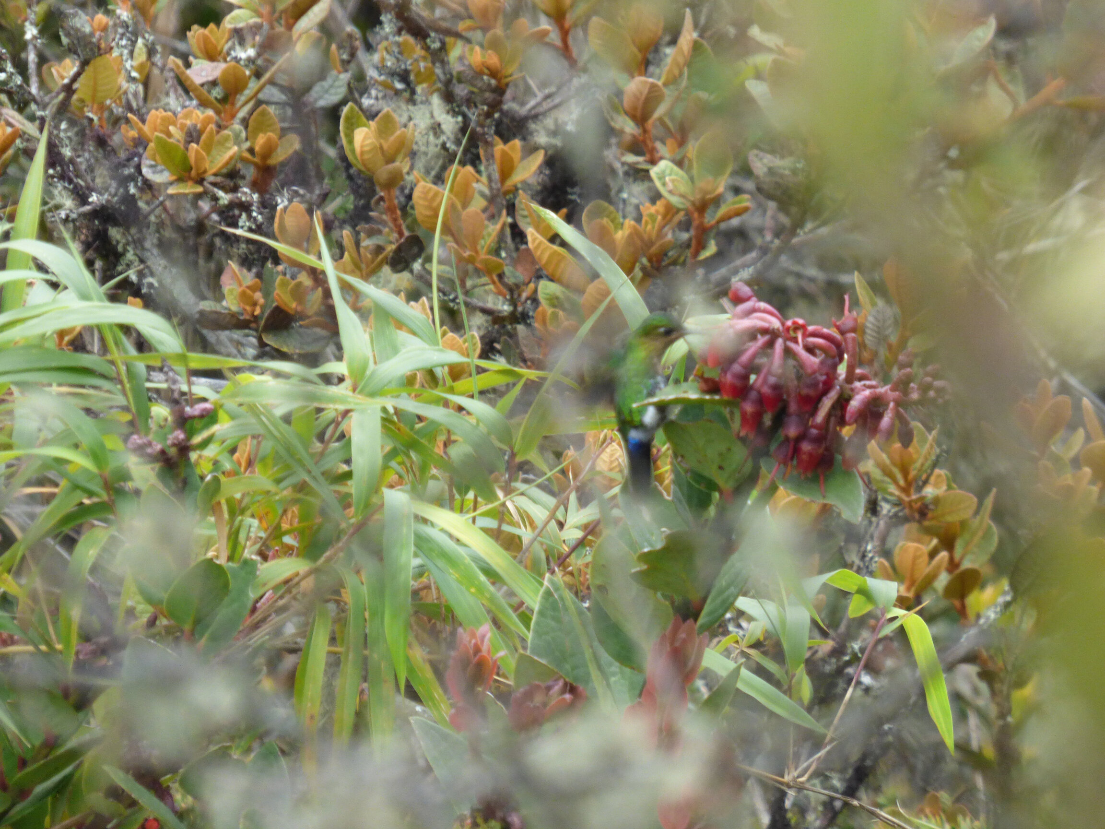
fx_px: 21260
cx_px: 552
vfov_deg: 2.2
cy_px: 414
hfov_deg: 3.0
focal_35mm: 666
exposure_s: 1/80
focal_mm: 108.4
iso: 400
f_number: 5.6
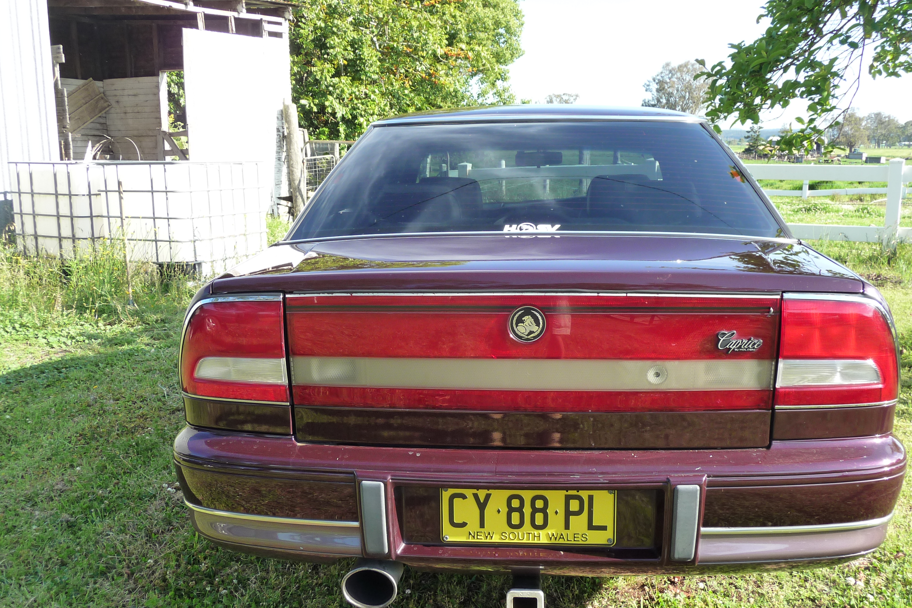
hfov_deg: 55.8
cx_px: 462
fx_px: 861
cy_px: 331
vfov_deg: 38.9
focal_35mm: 34
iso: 160
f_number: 3.5
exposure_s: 1/200
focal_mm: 5.3
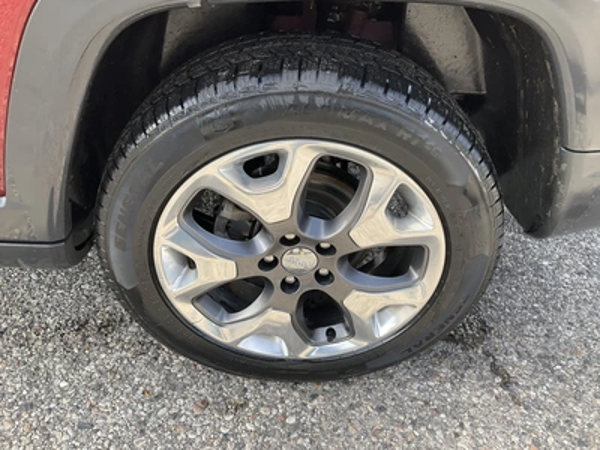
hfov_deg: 61.7
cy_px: 225
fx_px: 503
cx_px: 300
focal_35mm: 29
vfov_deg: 48.2
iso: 25
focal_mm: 3
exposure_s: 1/272
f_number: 1.8
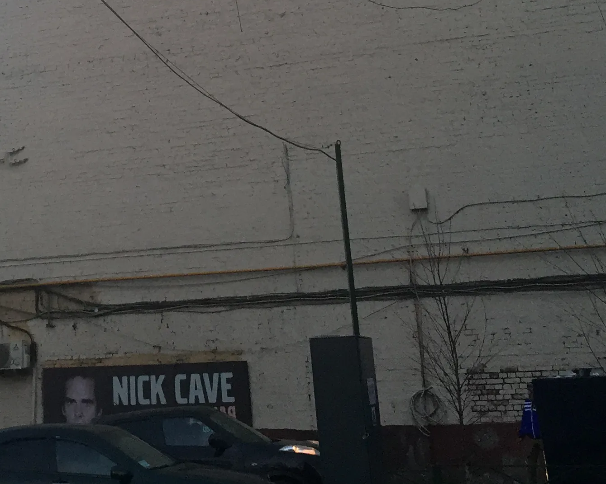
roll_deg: +0.7
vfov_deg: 21.2
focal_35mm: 69
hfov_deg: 27.0
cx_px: 123
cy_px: -28
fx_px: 1237
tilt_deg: +19.1
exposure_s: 1/40
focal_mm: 4.15
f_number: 2.2
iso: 32
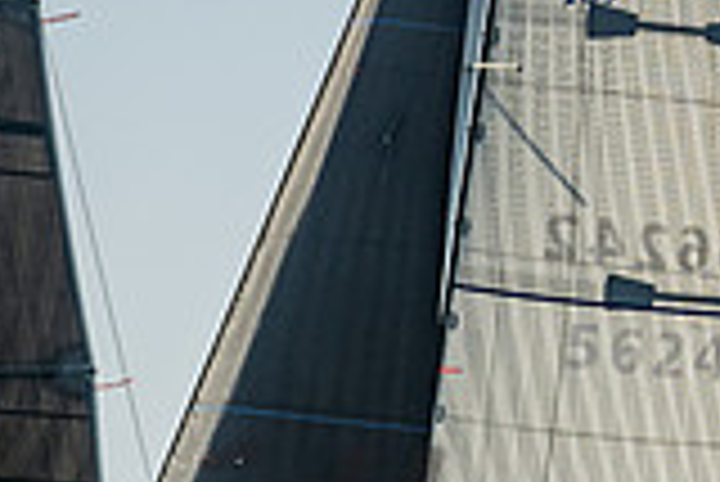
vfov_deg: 4.2
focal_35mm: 329
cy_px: 837
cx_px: 1
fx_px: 6586
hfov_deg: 6.2
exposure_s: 1/1000
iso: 320
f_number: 6
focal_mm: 74
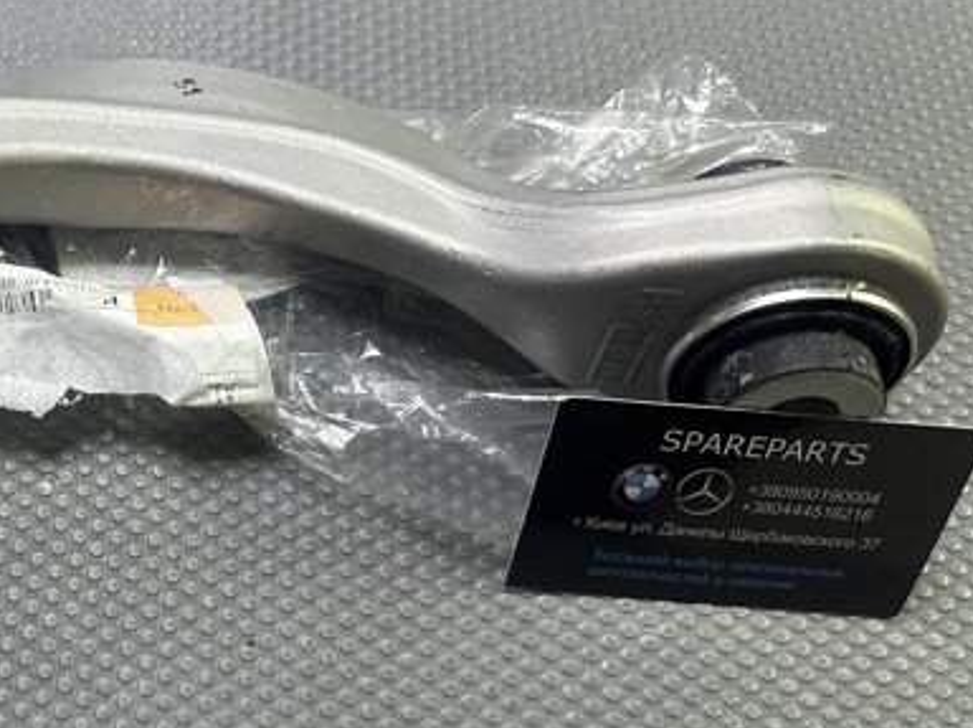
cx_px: 177
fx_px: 1123
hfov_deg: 44.3
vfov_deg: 35.9
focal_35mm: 40
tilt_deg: -66.0
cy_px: 392
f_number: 1.78
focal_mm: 6.86
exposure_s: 1/121
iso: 200
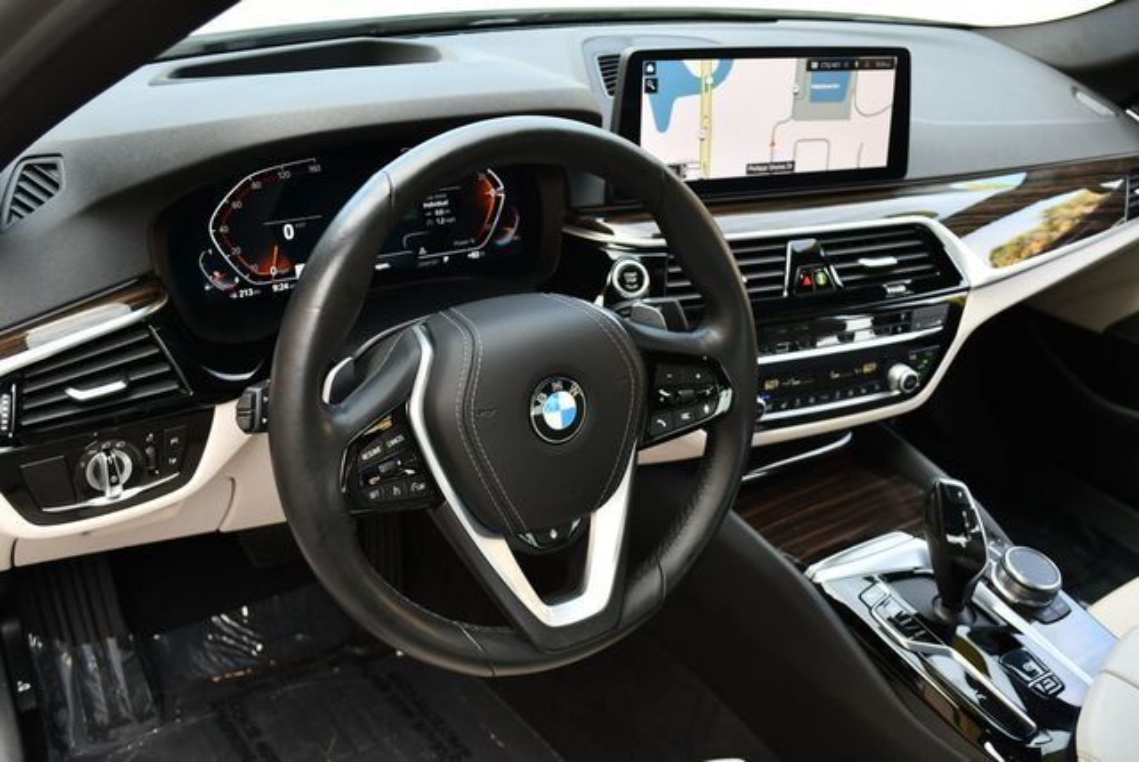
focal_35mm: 36
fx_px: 1140
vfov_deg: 36.9
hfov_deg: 53.1
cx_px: 570
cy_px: 381
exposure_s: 1/250
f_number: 3.5
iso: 400
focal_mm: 18
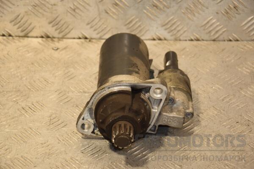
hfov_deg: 19.5
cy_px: 84
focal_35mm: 105
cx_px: 127
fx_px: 741
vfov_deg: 13.0
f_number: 5.3
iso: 800
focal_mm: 70
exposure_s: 1/125
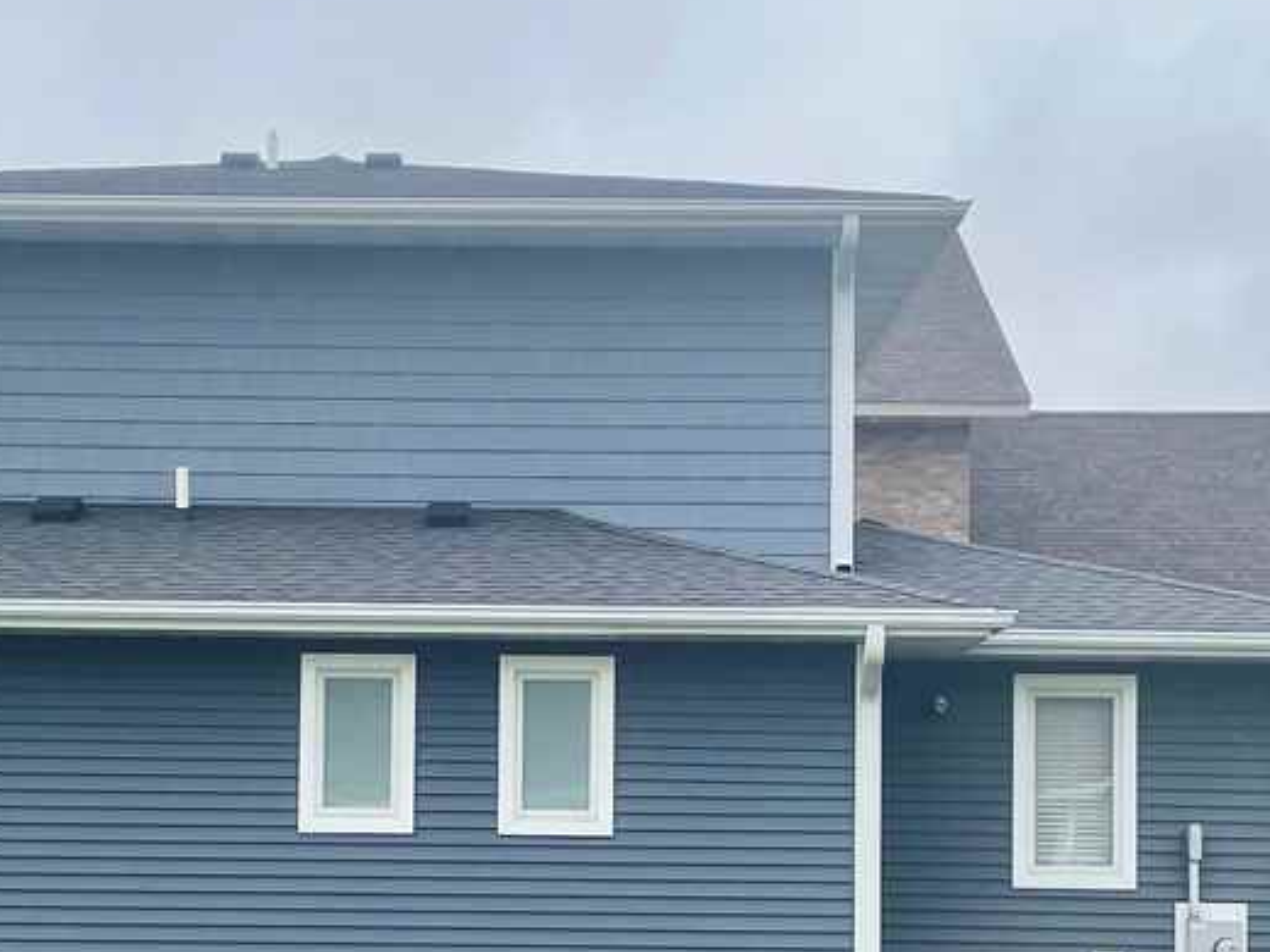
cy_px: 781
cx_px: 530
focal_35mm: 64
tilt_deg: +2.7
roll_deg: -0.5
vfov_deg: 22.6
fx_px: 2348
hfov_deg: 30.2
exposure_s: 1/1618
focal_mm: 4.2
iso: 32
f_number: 1.6
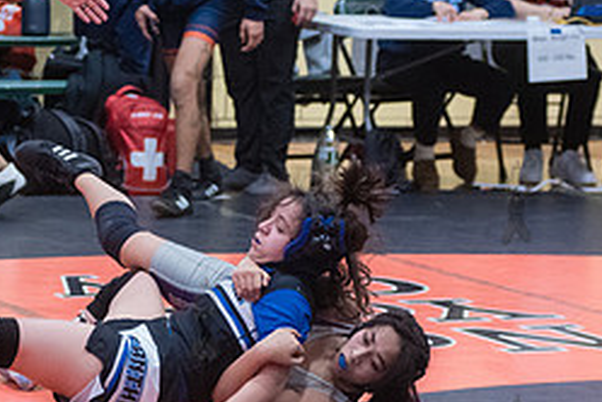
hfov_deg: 10.3
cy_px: 318
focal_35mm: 200
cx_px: 203
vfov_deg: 6.9
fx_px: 3344
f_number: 3.5
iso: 8000
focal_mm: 86
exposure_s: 1/400
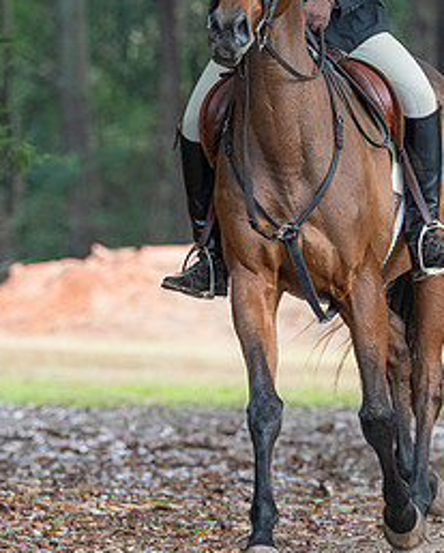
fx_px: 8297
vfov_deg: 3.8
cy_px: 165
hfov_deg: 3.1
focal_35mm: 506
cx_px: 268
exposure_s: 1/500
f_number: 4
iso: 2000
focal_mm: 200
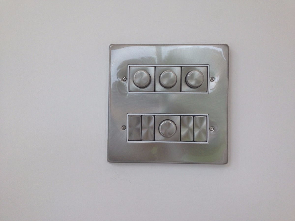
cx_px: 148
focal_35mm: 35
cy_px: 110
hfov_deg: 52.6
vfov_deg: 40.7
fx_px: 298
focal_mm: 4.28
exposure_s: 1/120
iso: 50
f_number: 2.4
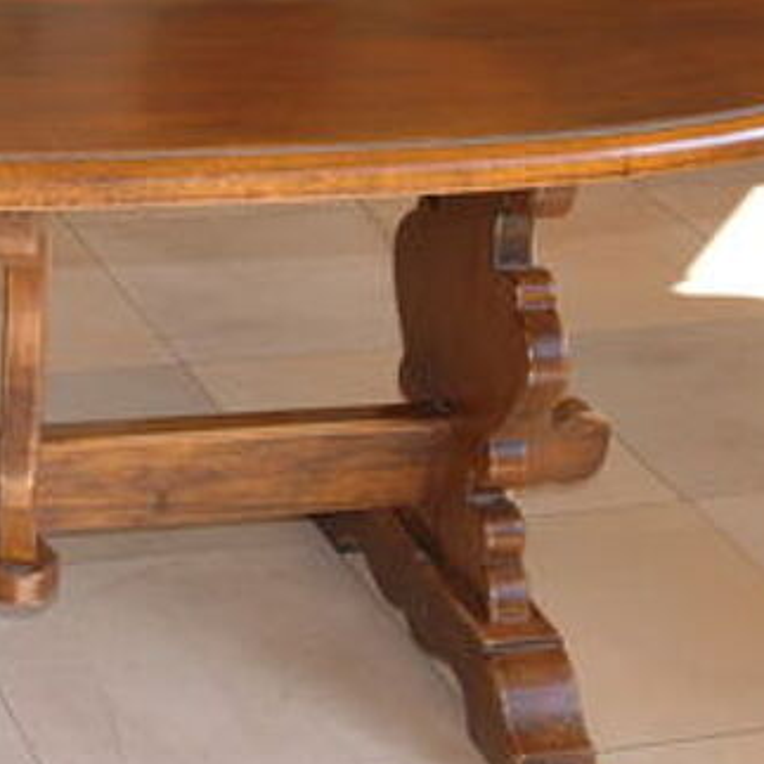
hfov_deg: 15.0
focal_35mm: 114
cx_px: 5
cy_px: 216
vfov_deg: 15.2
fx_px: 2854
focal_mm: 29
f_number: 4
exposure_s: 1/100
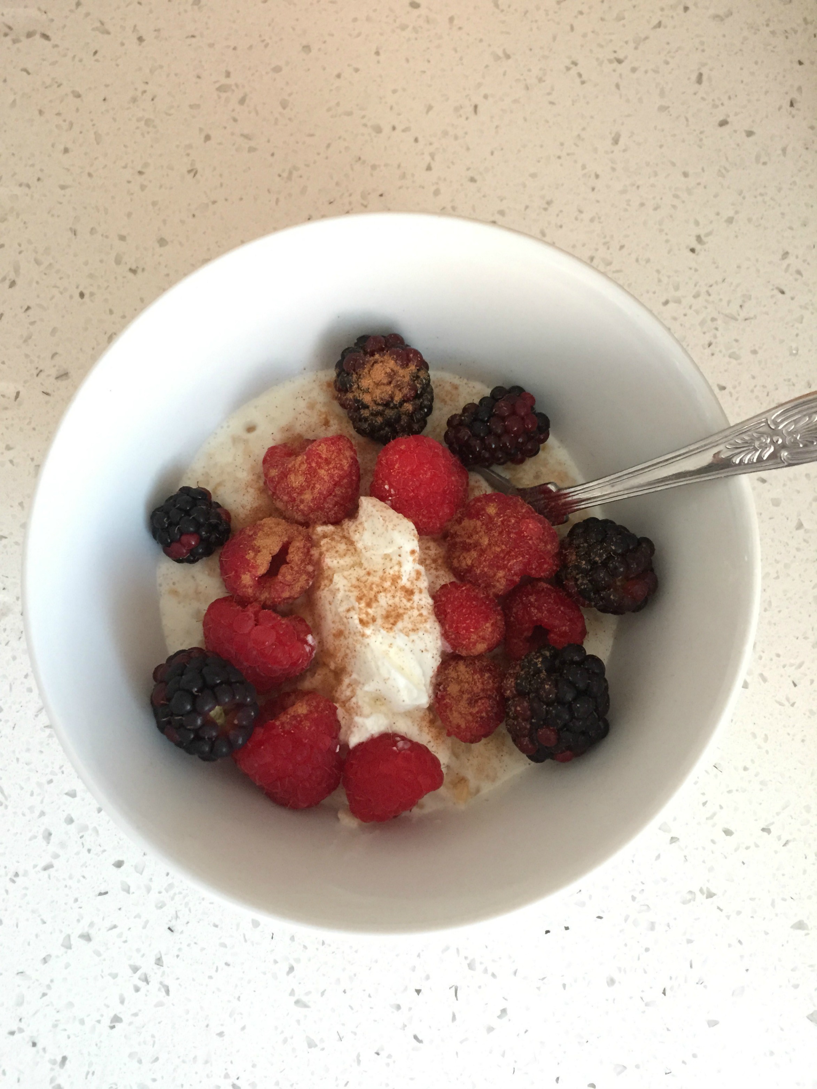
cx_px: 408
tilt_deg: -79.2
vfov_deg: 61.7
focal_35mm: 29
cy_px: 544
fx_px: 913
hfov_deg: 48.2
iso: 250
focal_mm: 4.15
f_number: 2.2
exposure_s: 1/17
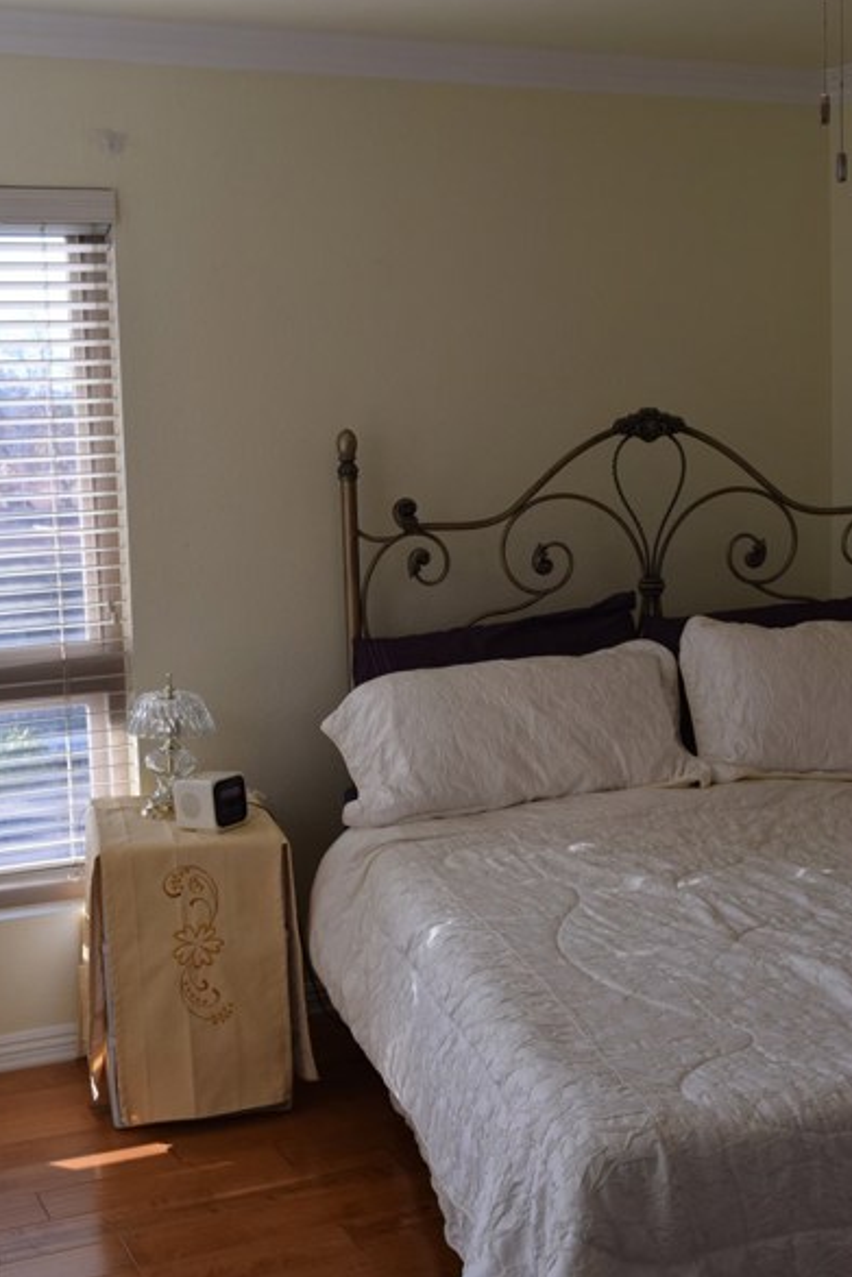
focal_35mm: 48
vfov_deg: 41.5
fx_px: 1687
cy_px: 652
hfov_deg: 28.3
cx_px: 411
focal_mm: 29
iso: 400
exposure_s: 1/200
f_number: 7.1
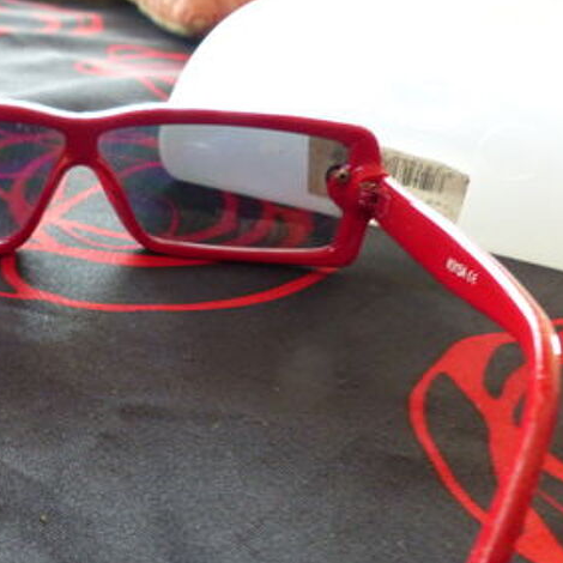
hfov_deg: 35.5
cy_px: 398
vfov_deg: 35.5
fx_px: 865
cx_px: 159
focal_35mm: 47
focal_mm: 4.5
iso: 400
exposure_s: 1/13
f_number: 2.8
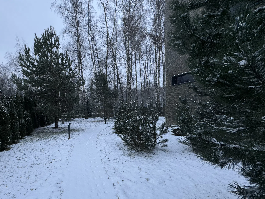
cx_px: 92
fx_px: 153
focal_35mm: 20
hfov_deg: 79.5
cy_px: 113
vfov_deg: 65.7
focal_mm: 2.22
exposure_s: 1/99
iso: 125
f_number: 2.2
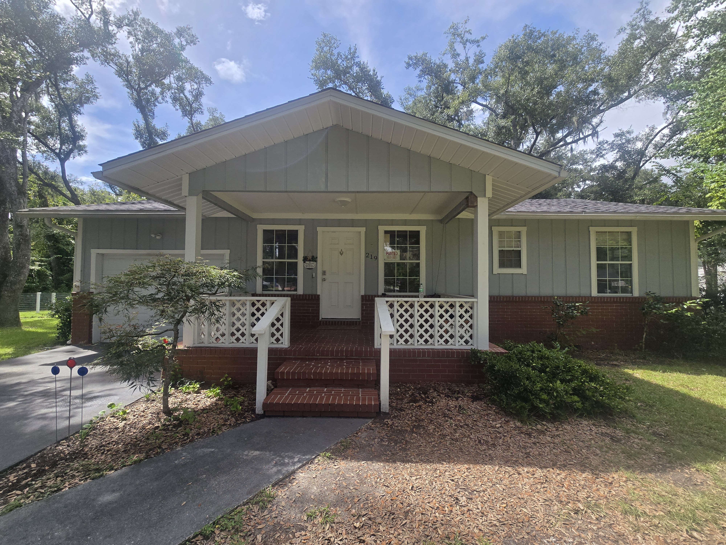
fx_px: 273
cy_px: 272
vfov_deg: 89.9
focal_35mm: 13
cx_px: 363
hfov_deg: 106.2
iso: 50
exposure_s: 1/1461
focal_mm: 2.2
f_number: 2.2
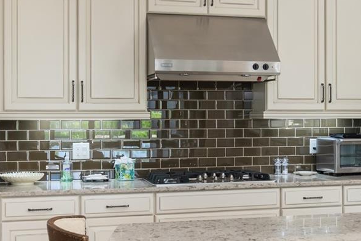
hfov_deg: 32.7
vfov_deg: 22.2
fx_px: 612
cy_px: 137
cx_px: 223
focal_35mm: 61
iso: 1600
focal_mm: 35
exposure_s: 1/125
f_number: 5.6
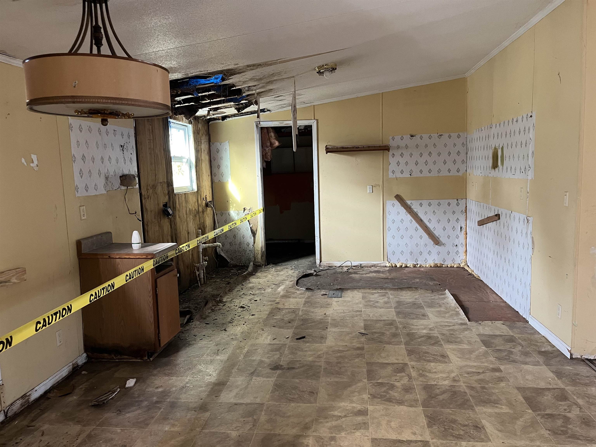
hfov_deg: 67.3
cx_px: 298
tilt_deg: -7.1
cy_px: 224
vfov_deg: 53.1
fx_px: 448
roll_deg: +1.0
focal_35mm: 26
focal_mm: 5.1
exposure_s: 1/60
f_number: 1.6
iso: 400
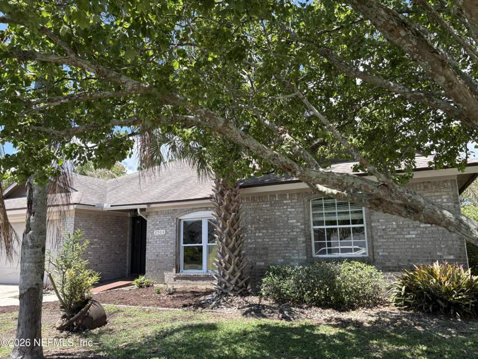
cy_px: 180
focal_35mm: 26
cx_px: 239
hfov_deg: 67.3
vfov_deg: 53.1
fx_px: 359
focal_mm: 5.96
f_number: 1.6
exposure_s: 1/1016
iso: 50
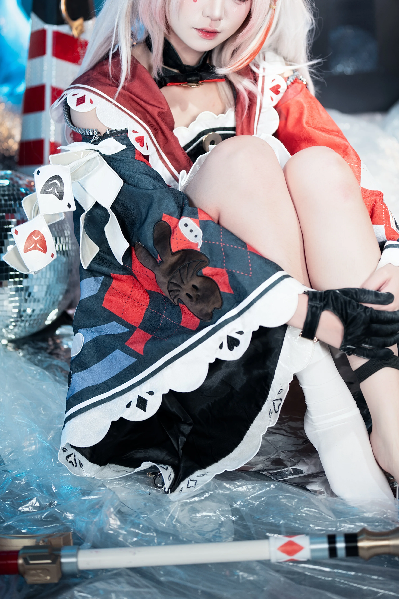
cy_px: 162
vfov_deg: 25.1
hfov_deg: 17.1
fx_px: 1330
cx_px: 234
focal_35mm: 80
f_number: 1.4
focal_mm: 50
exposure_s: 1/100
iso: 100
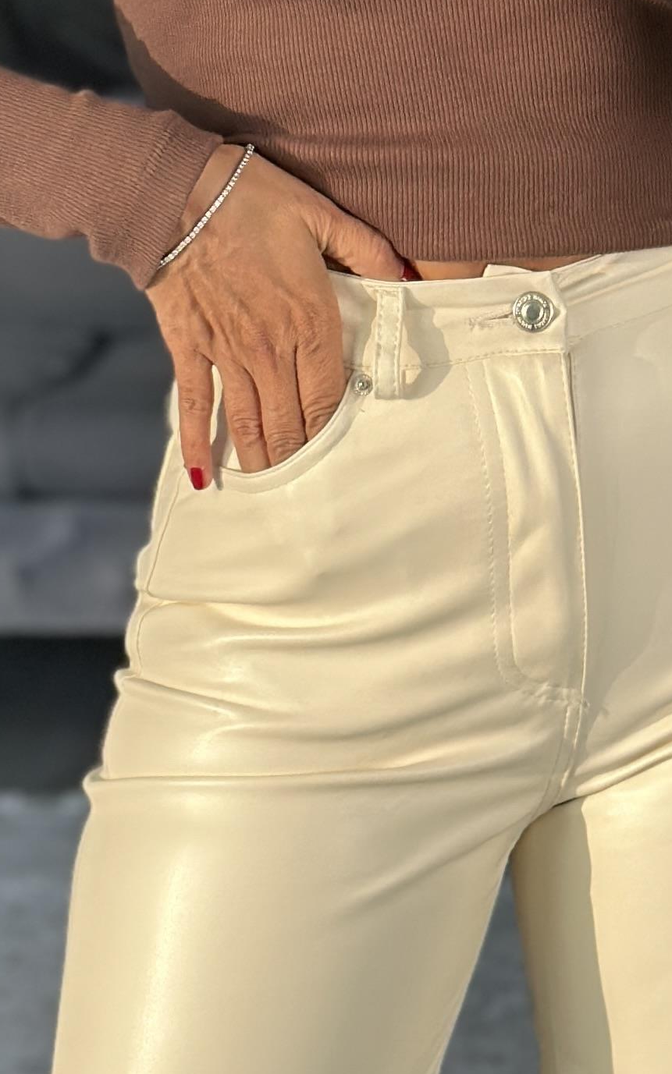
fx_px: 4365
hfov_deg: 8.8
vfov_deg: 13.9
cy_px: 66
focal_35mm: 149
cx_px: 475
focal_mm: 6.86
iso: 125
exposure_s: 1/98
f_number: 1.78
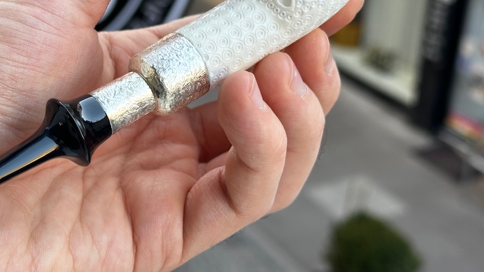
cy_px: 62
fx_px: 1001
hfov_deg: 27.0
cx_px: 150
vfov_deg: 15.4
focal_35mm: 78
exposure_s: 1/165
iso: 50
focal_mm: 6.86
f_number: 1.78
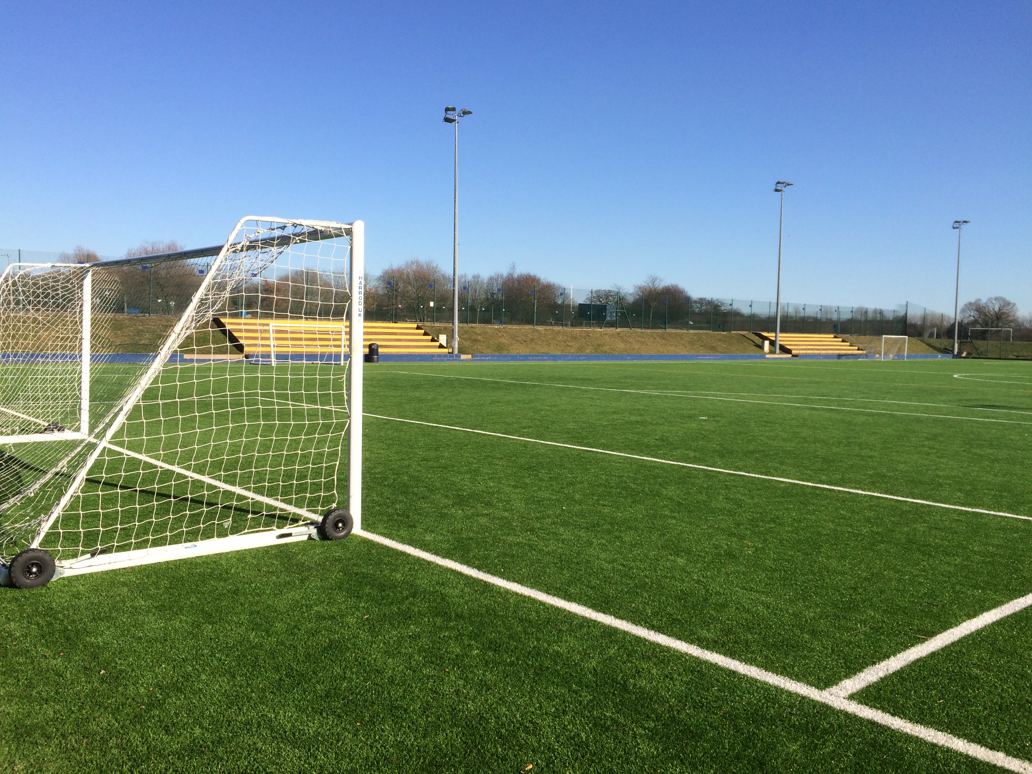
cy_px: 387
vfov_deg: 48.2
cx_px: 516
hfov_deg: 61.7
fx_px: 865
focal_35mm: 29
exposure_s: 1/1786
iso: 32
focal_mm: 4.15
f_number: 2.2
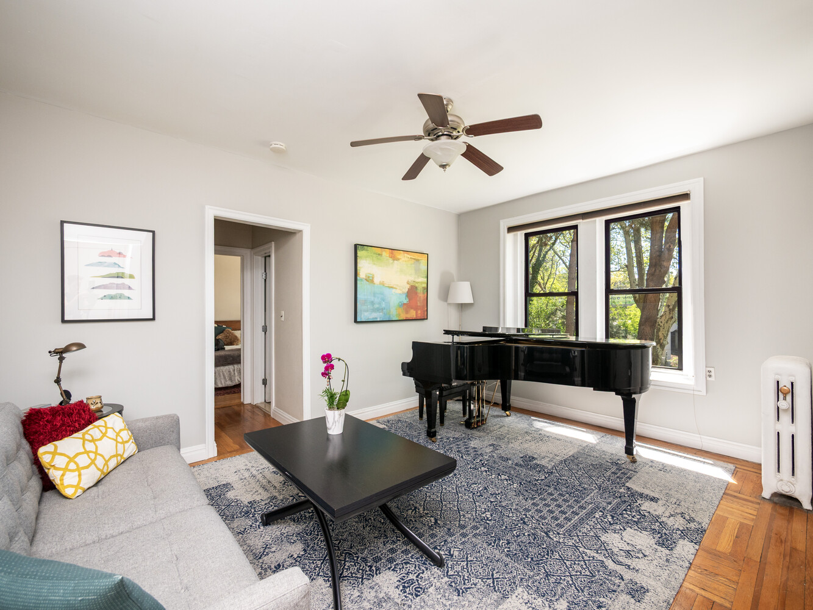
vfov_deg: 85.7
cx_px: 406
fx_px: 329
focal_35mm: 14
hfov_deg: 102.1
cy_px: 305
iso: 100
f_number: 4
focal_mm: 7
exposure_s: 1/400
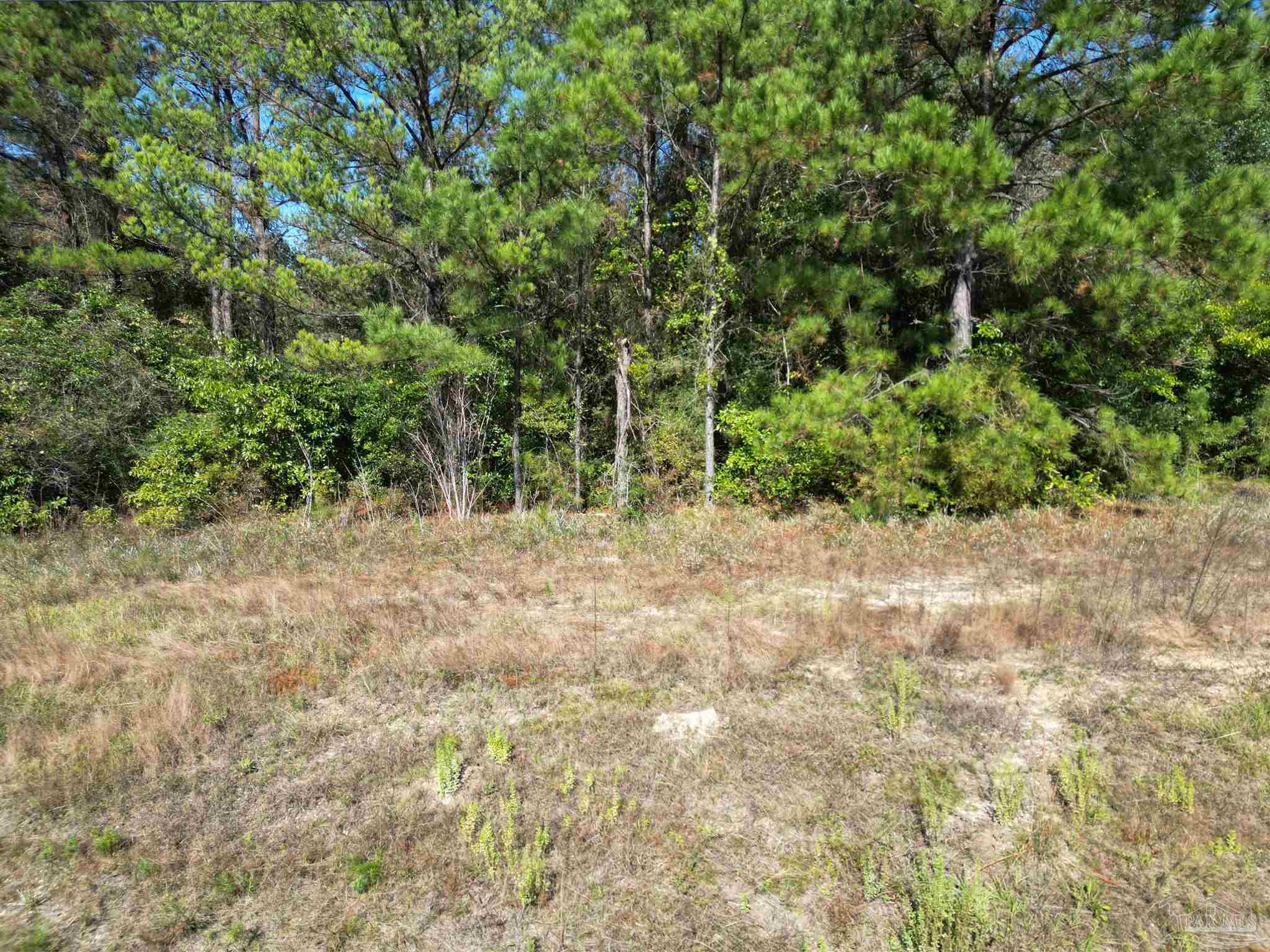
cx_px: 635
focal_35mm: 24
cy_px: 476
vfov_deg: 56.8
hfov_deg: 71.6
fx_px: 881
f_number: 1.7
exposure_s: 1/1250
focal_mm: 6.72
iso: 100
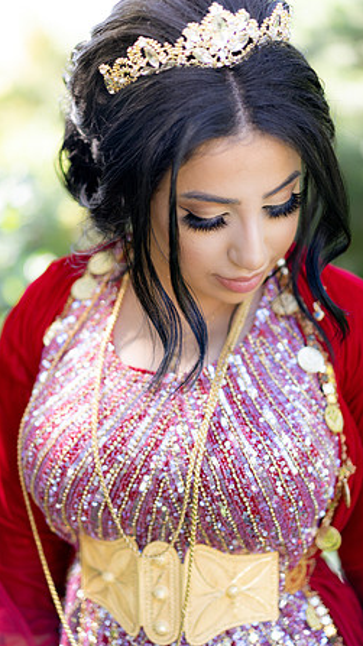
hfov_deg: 20.7
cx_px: 213
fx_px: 994
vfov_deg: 36.0
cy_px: 322
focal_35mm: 58
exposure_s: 1/200
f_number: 1.8
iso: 100
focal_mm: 55
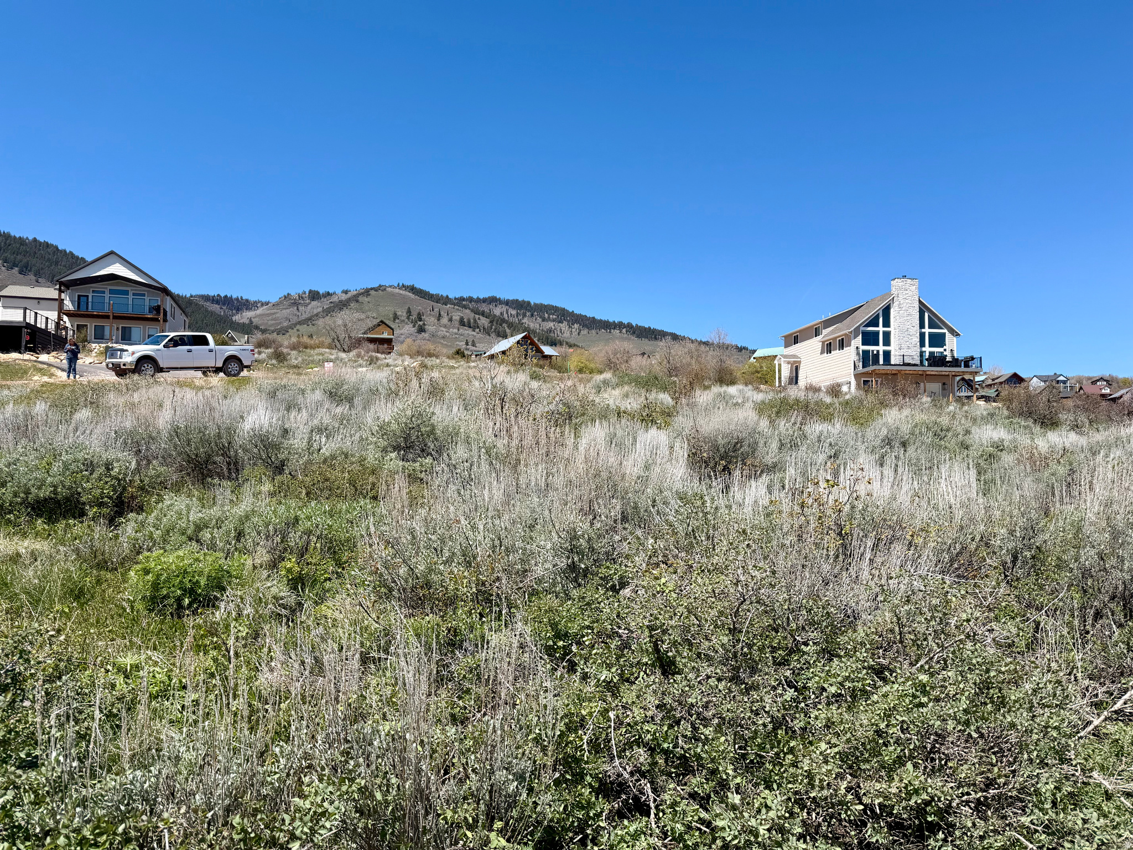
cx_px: 566
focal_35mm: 24
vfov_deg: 56.8
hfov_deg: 71.6
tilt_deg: +1.8
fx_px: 786
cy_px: 425
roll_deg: -0.4
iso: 80
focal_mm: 6.76
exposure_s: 1/4167
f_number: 1.78
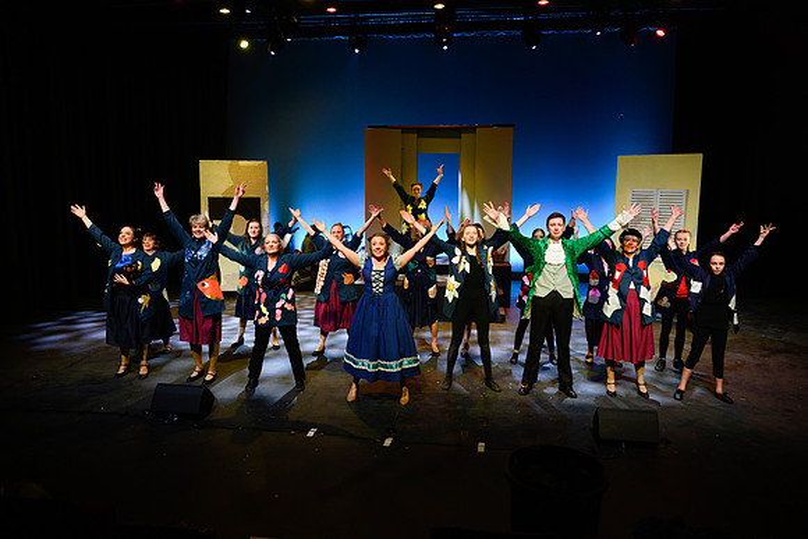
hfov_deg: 70.2
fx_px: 575
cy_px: 270
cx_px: 404
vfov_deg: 50.2
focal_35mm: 26
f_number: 5
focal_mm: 24
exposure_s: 1/80
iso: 800
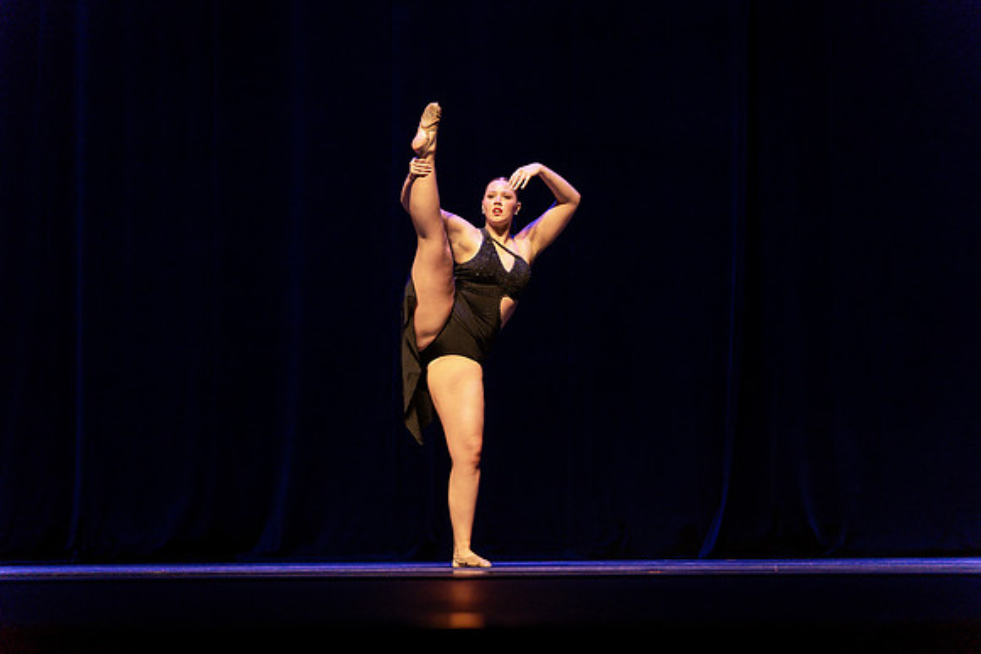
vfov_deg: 13.4
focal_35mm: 102
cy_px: 327
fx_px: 2780
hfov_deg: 20.0
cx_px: 490
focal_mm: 102
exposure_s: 1/640
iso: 3200
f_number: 2.8
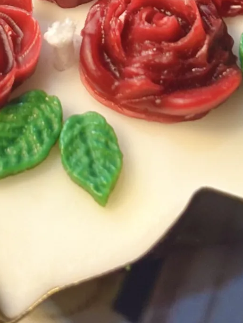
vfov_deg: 9.9
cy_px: -152
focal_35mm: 194
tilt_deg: -50.5
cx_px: 54
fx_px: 1815
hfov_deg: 7.7
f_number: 1.6
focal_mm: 5.96
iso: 50
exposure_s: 1/109
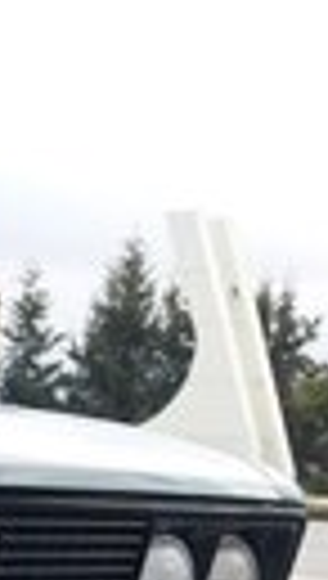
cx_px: -440
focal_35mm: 113
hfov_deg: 9.6
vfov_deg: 17.7
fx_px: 1739
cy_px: 760
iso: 40
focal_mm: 3.7
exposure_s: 1/145
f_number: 1.9
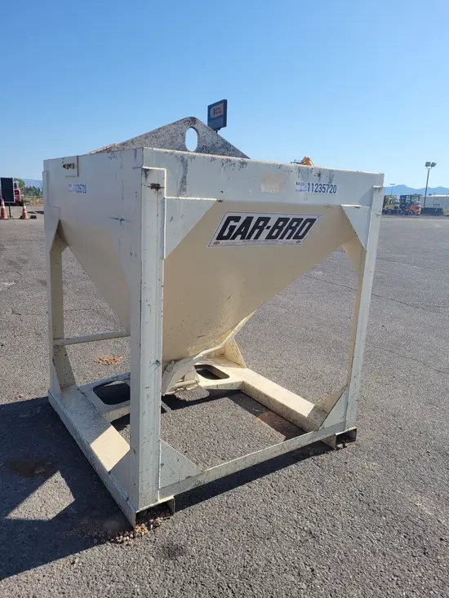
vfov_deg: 67.3
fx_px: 450
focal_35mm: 26
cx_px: 224
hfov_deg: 53.1
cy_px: 299
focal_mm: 5.4
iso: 40
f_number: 1.8
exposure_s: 1/2302
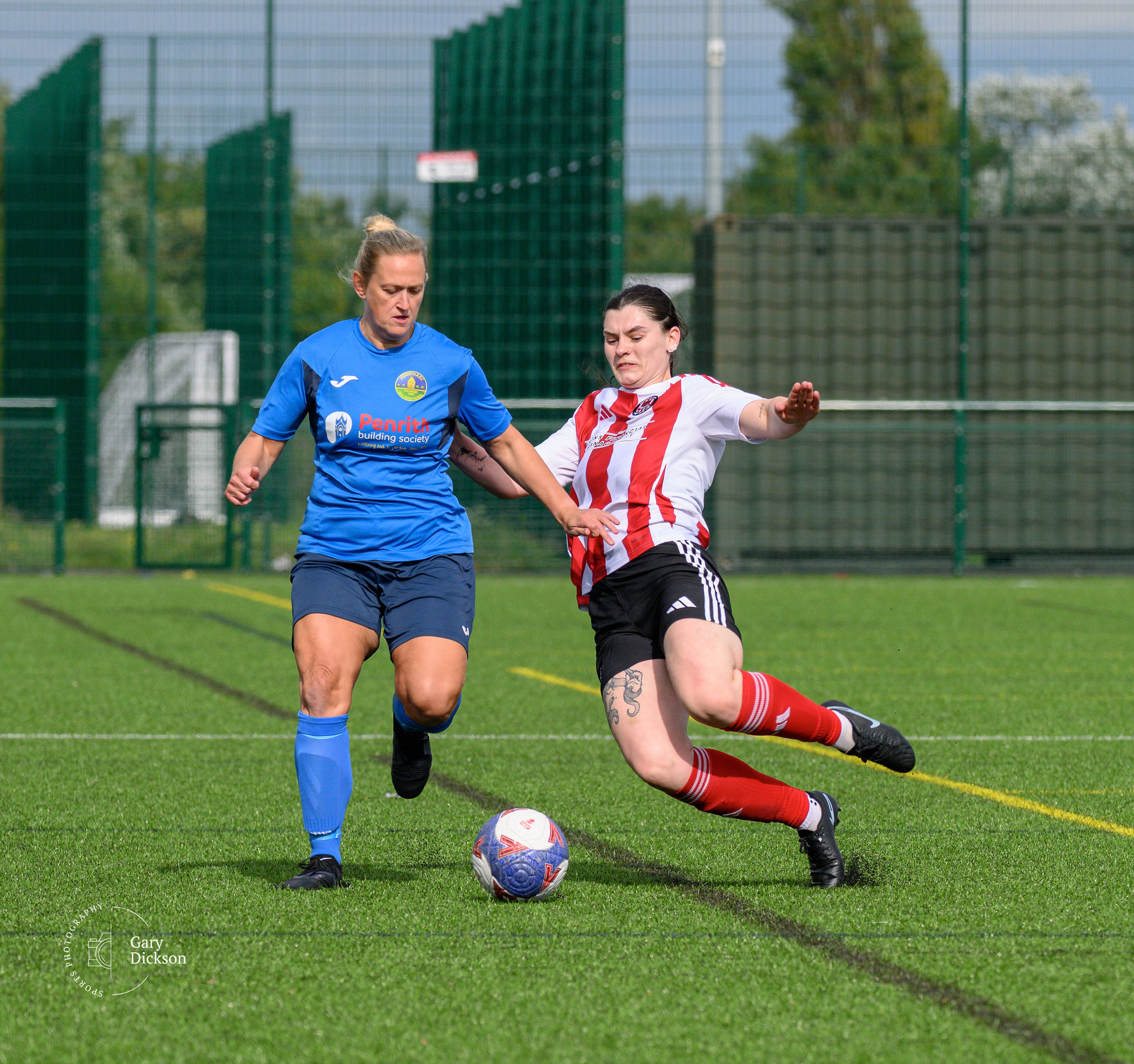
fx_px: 14849
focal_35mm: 413
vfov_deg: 4.1
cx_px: 775
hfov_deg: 4.4
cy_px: 401
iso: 280
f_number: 5
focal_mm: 195
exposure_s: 1/1600
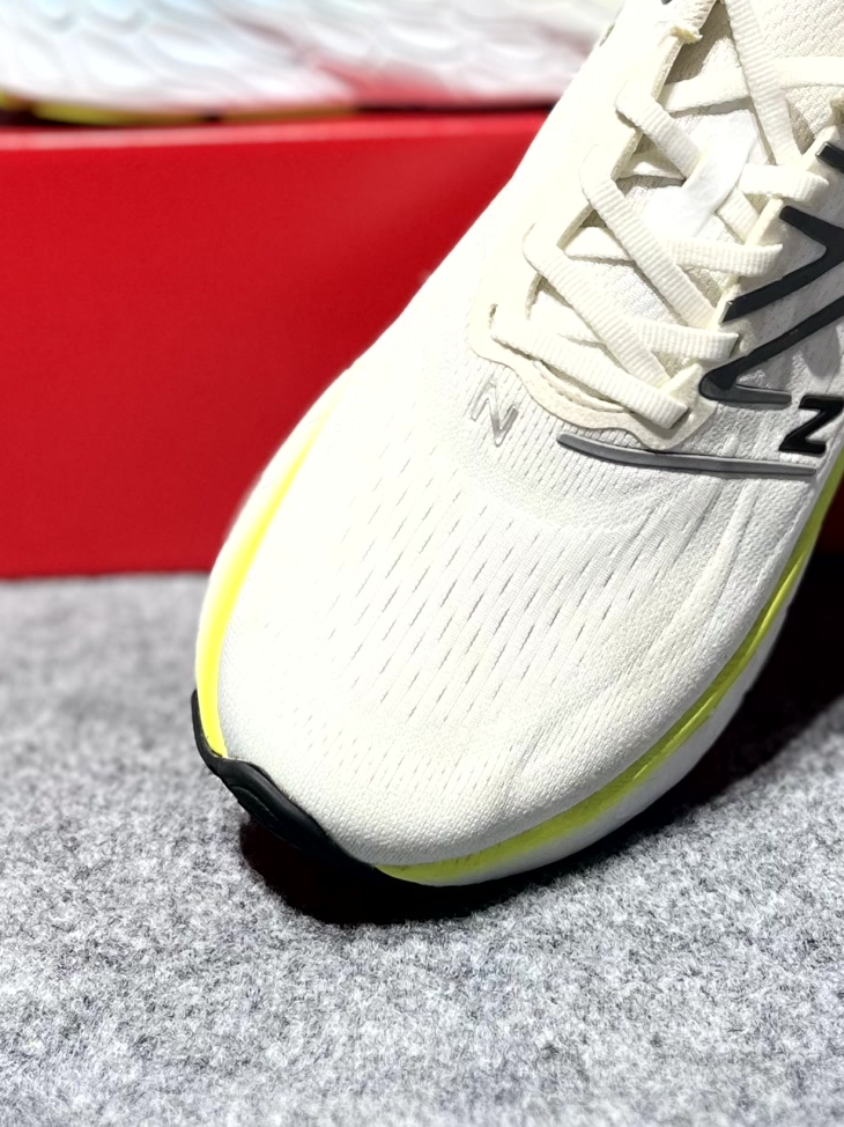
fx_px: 2081
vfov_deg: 29.6
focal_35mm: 64
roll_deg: +1.9
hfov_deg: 22.9
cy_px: 236
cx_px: 453
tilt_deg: -14.8
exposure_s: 1/138
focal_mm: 5.1
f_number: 1.6
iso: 32
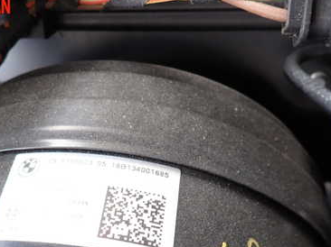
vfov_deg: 34.0
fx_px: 392
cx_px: 118
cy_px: 199
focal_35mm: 41
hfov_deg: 45.3
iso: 100
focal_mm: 4.5
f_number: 2
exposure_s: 1/80
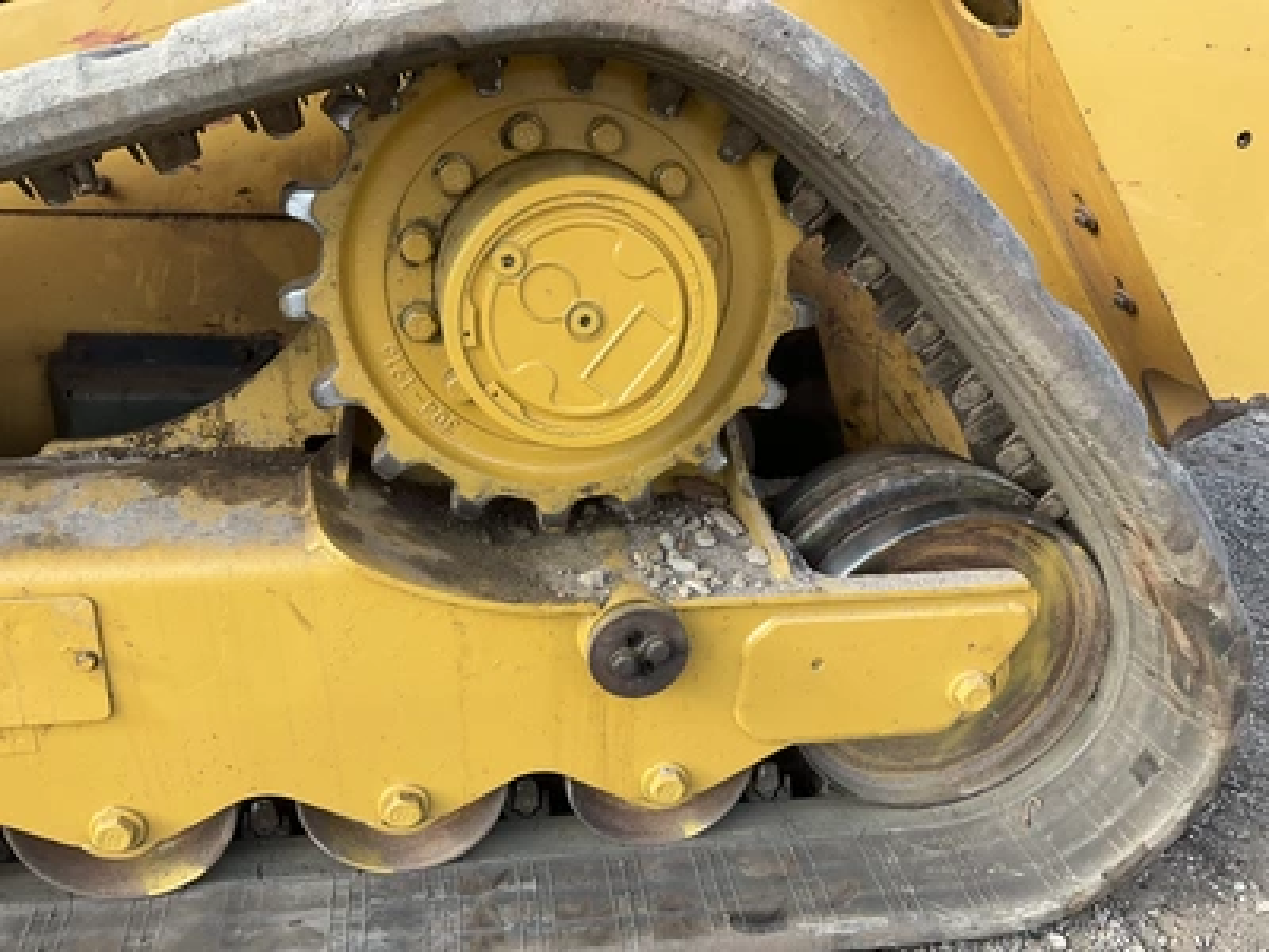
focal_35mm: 29
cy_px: 476
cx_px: 634
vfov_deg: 48.2
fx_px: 1063
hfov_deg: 61.7
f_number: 1.8
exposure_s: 1/228
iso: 20
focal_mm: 3
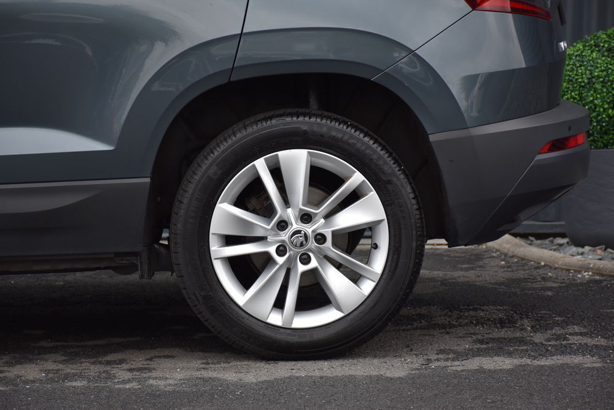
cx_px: 307
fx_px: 2431
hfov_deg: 14.4
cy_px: 205
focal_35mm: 142
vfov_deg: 9.6
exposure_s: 1/250
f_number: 5.3
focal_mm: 95
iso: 450
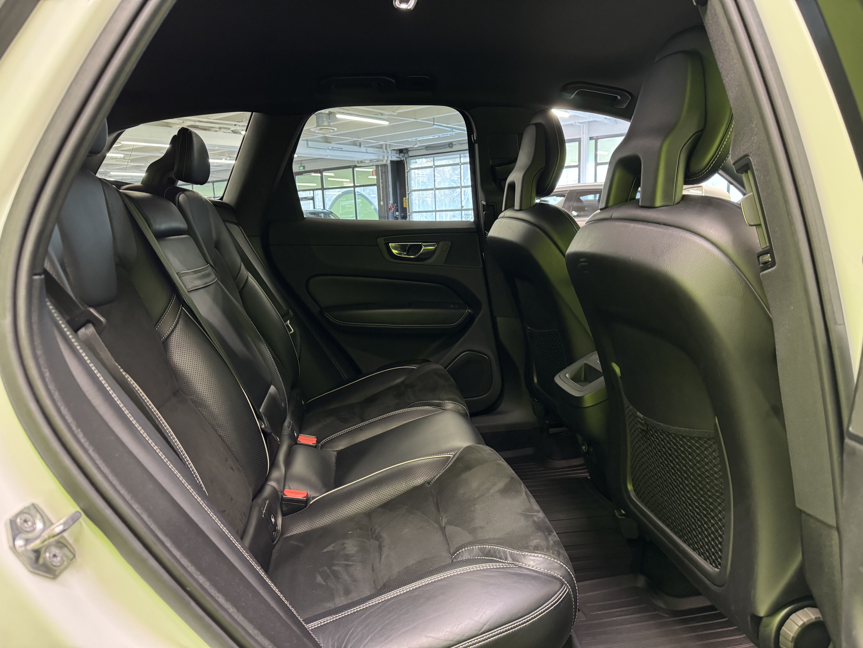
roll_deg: +3.2
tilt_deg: -10.1
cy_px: 324
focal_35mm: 24
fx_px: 598
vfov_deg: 56.8
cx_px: 432
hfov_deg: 71.6
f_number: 1.78
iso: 640
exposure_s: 1/33
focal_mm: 6.76
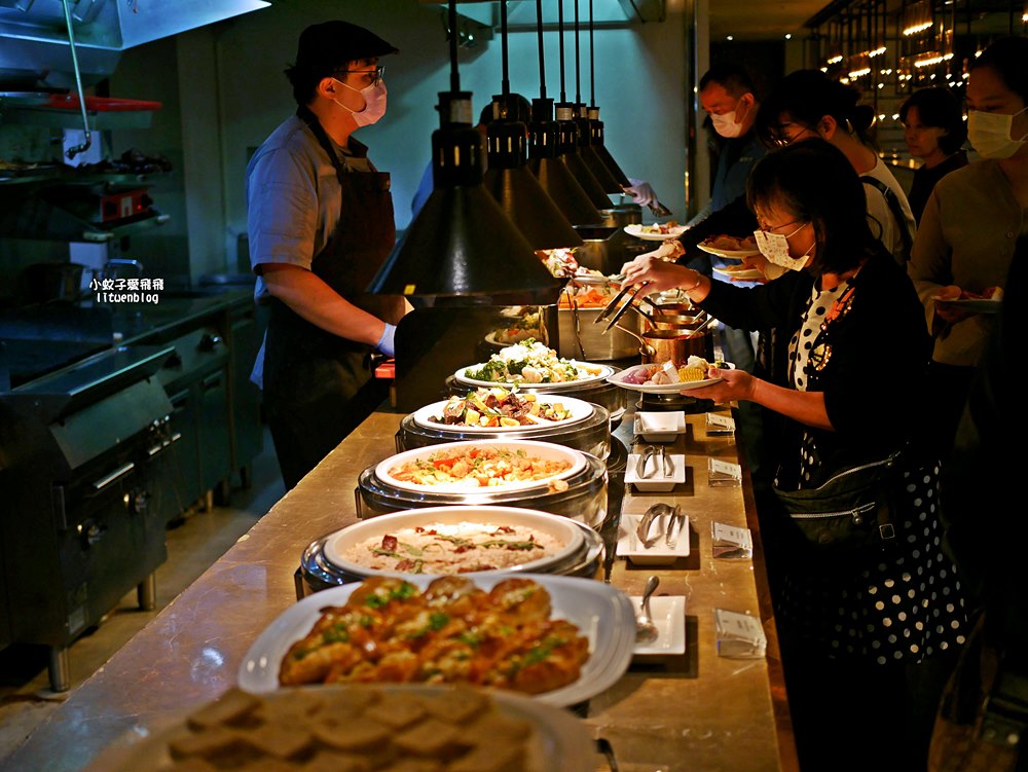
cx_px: 514
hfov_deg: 38.2
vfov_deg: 29.1
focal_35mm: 50
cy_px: 386
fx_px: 1486
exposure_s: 1/160
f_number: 1.8
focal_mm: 25
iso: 200
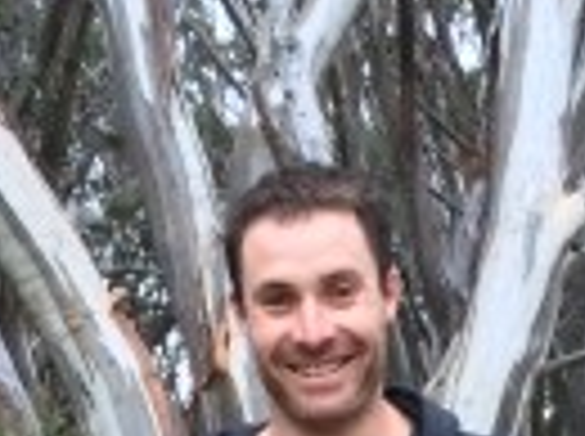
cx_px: 477
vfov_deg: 9.4
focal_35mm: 141
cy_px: 1014
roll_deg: +1.3
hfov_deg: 13.9
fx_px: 2378
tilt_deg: -4.1
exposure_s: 1/24
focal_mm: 4.15
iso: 320
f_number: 2.2
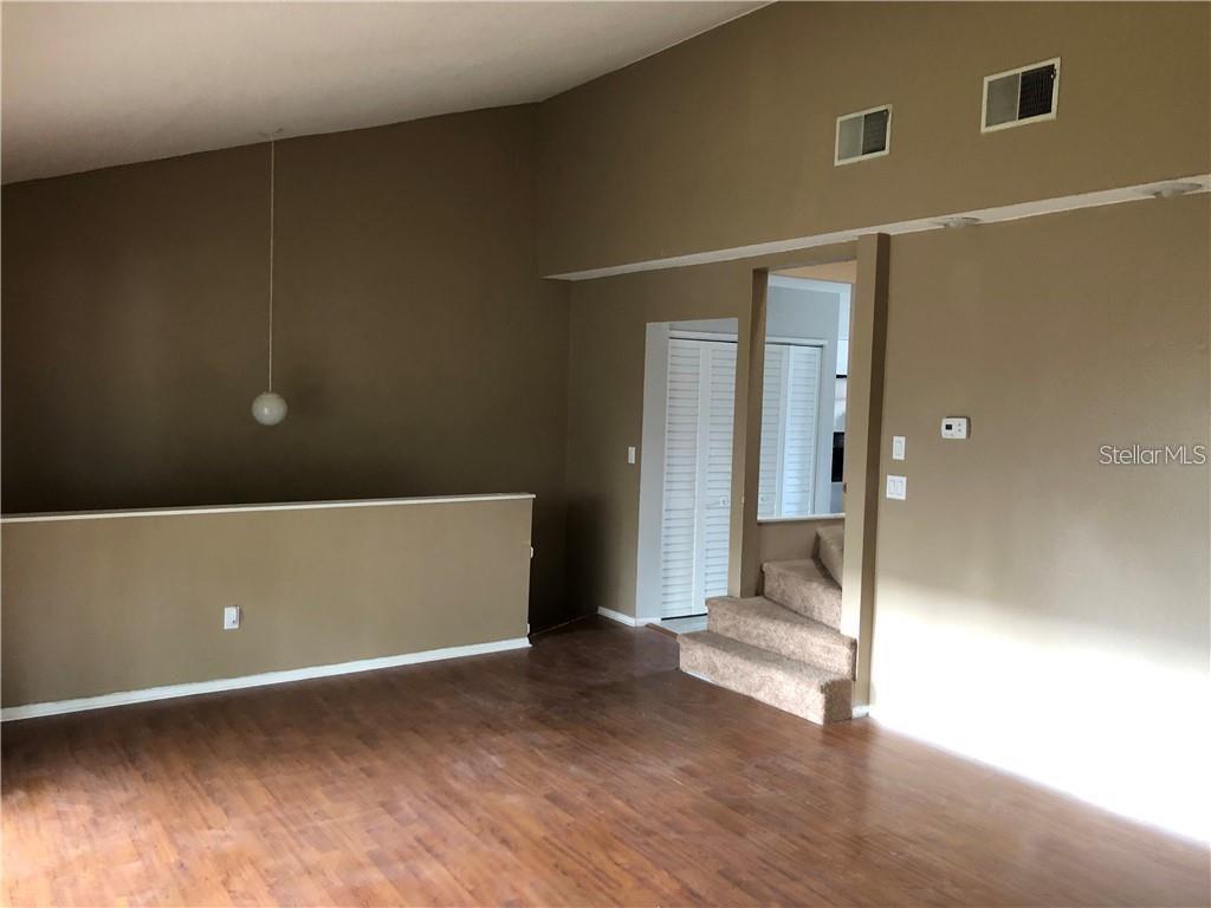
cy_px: 454
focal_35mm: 28
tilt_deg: -3.2
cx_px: 606
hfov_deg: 63.4
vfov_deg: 49.7
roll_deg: -1.7
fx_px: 980
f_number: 1.8
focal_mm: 3.99
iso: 100
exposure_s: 1/15
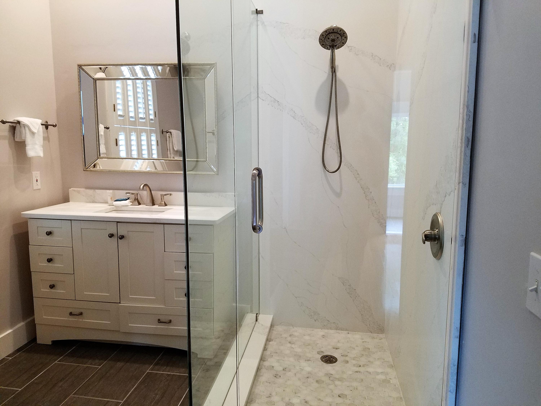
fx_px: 406
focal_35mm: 26
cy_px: 203
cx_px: 270
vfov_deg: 53.1
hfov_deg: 67.3
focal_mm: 4.2
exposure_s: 1/60
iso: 160
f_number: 1.7
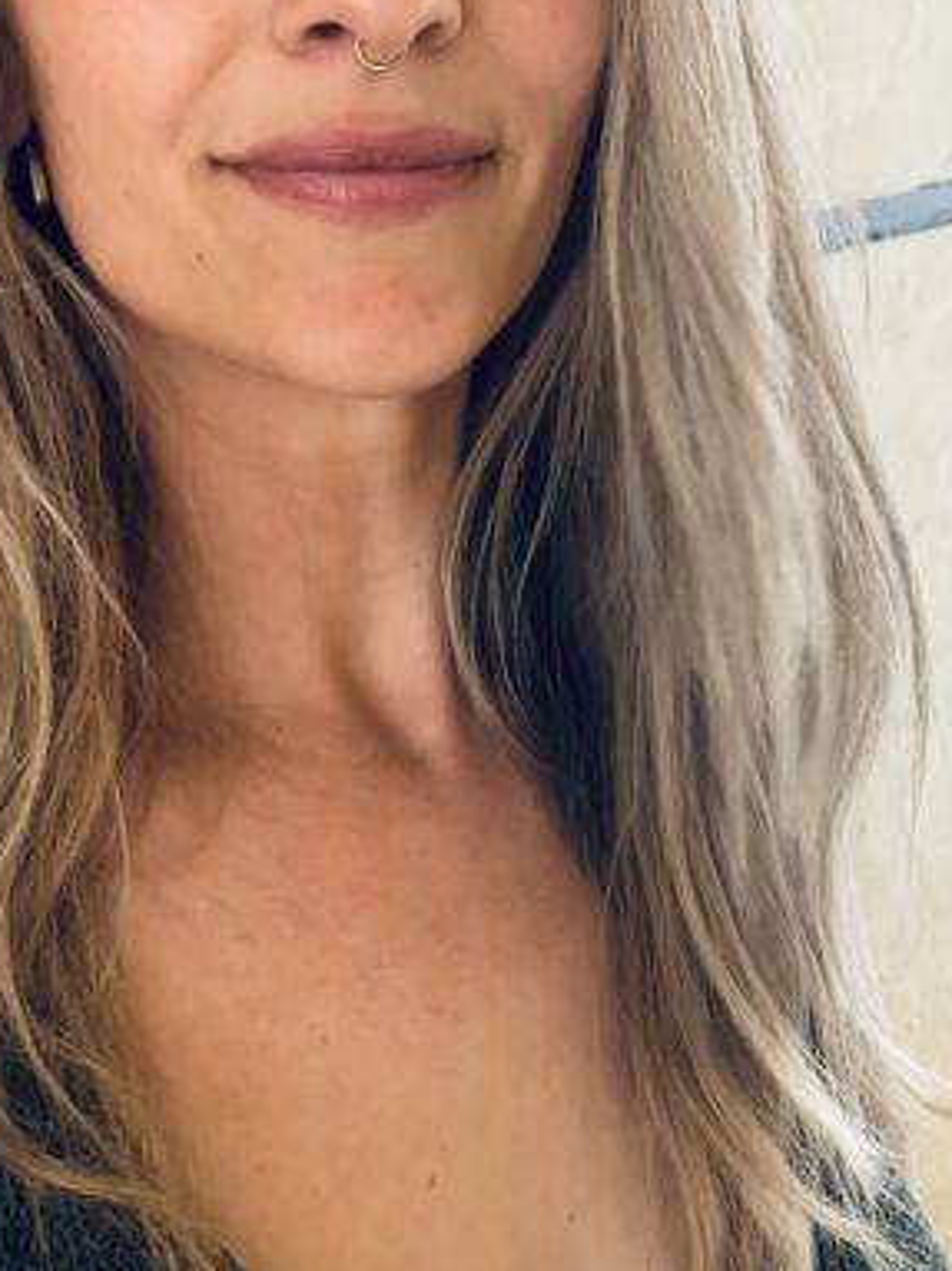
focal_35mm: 47
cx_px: 435
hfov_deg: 30.8
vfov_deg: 39.2
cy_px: 289
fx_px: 1724
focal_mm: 2.69
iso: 80
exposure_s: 1/60
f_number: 1.9
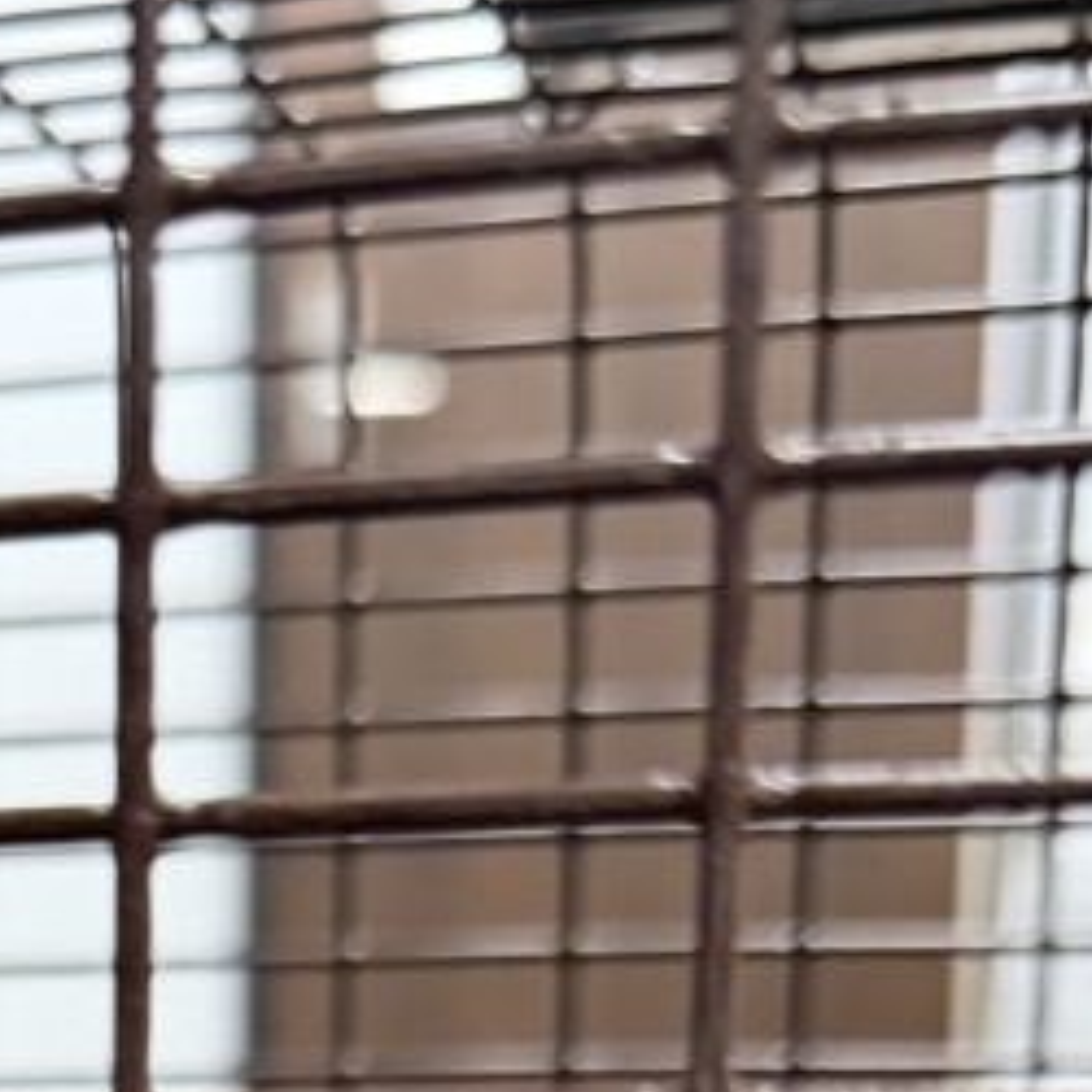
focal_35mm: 87
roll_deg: +1.0
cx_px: -109
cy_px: 1891
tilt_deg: -15.7
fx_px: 3105
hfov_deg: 19.1
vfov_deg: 16.9
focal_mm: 6.76
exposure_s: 1/60
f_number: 1.78
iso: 320
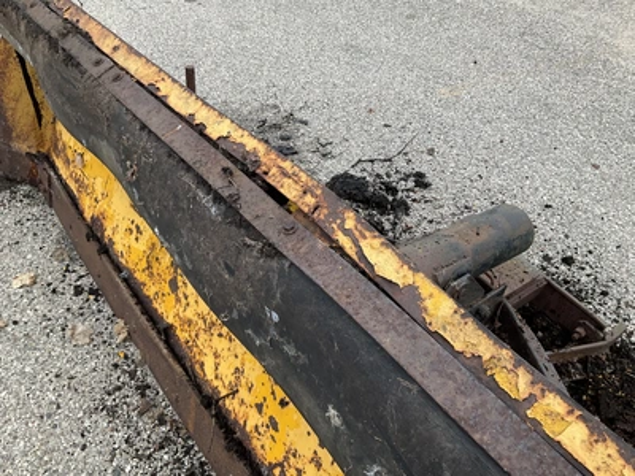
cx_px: 318
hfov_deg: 61.7
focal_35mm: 29
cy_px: 238
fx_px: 532
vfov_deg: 48.2
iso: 20
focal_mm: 3
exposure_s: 1/211
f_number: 1.8
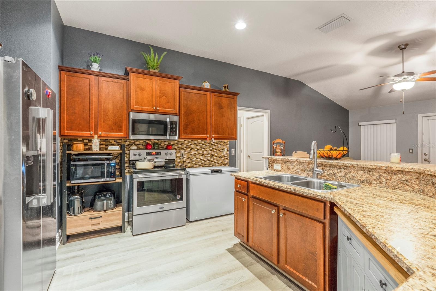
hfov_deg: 95.0
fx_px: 200
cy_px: 146
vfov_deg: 72.0
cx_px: 218
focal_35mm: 16
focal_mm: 16.5
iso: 500
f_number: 8
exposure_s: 1/1.25
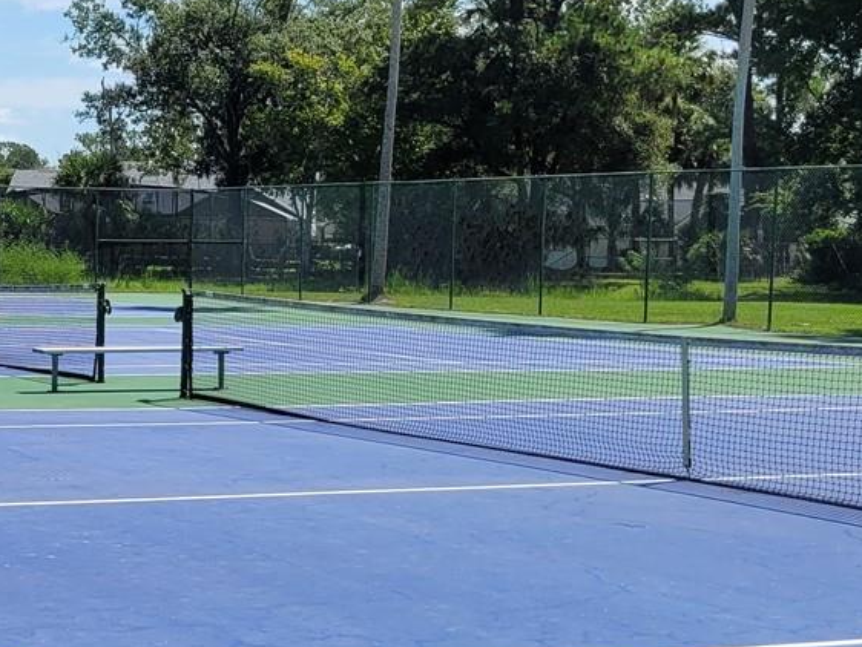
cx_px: -152
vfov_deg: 19.9
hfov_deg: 24.1
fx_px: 1844
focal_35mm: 74
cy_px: 261
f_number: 1.8
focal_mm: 5.4
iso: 40
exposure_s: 1/2657
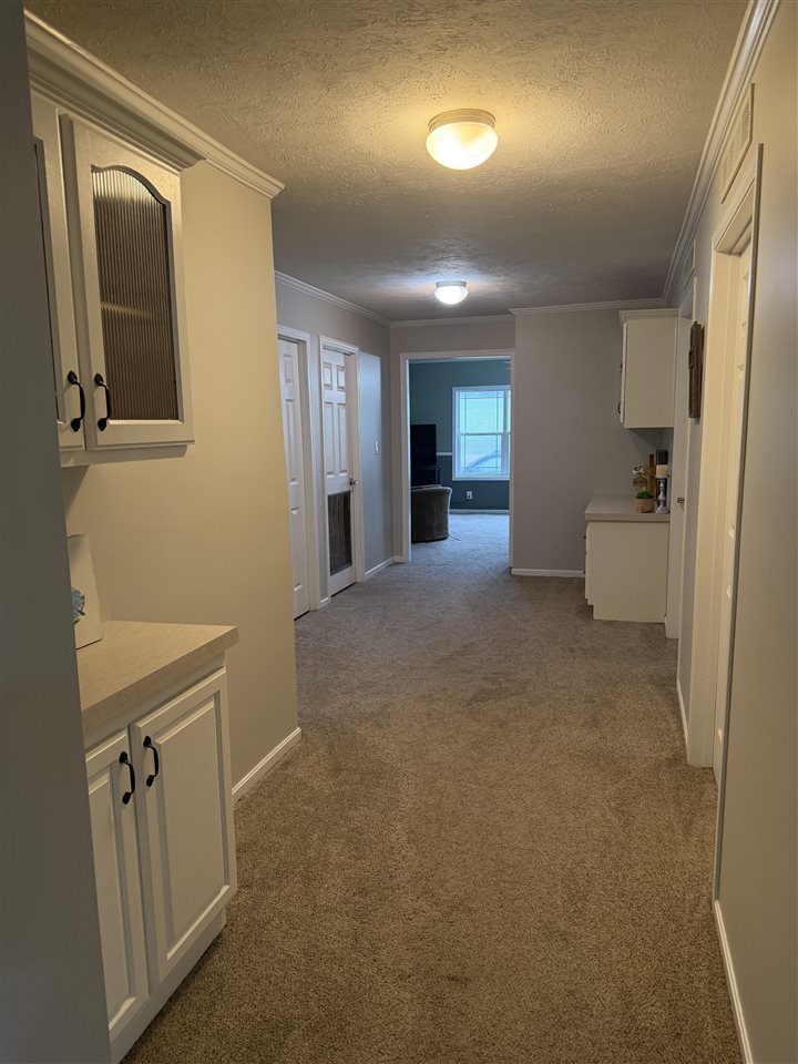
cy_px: 532
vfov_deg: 71.6
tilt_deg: -9.1
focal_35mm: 24
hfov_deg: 56.8
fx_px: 738
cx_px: 399
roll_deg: +0.8
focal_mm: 6.76
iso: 200
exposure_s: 1/60
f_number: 1.78
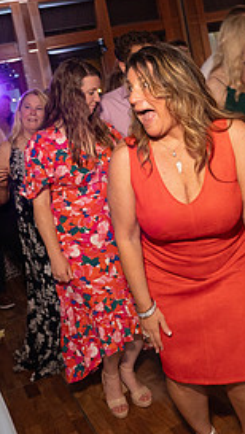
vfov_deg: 50.1
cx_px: 92
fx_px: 461
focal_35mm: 40
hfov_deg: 29.7
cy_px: 171
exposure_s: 1/80
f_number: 2.8
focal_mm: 18
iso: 1600
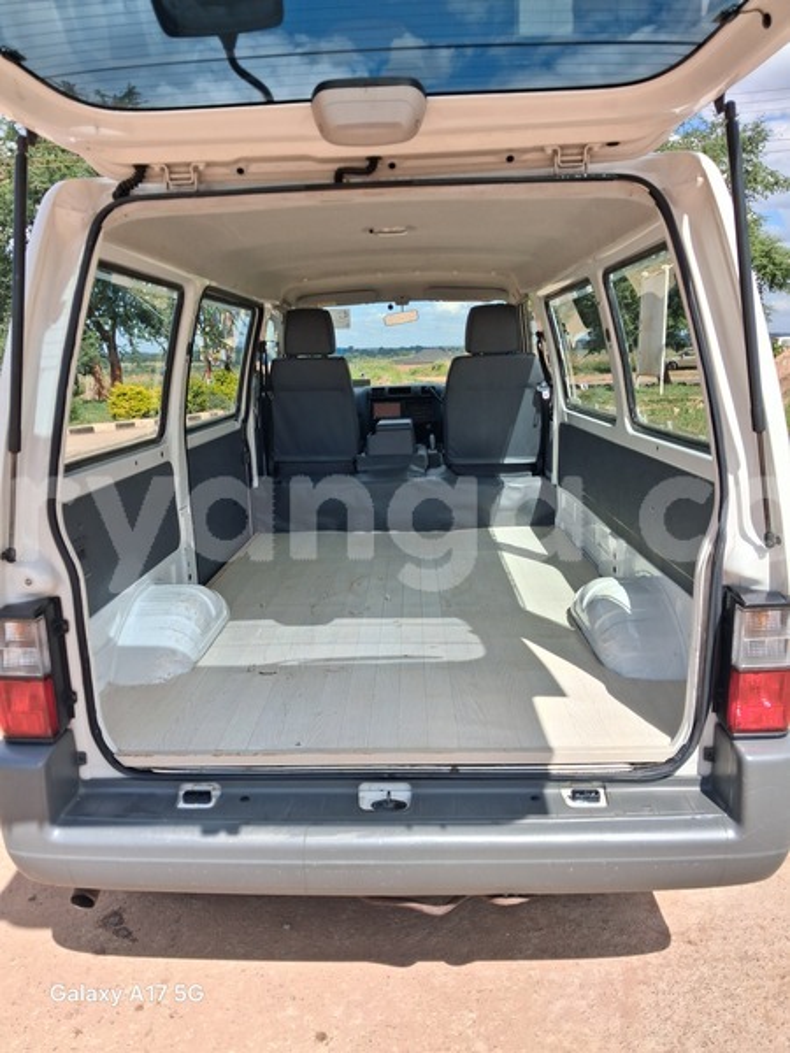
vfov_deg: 65.3
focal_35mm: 27
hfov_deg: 51.4
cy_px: 526
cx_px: 395
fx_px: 822
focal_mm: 4
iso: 25
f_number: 1.8
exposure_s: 1/568
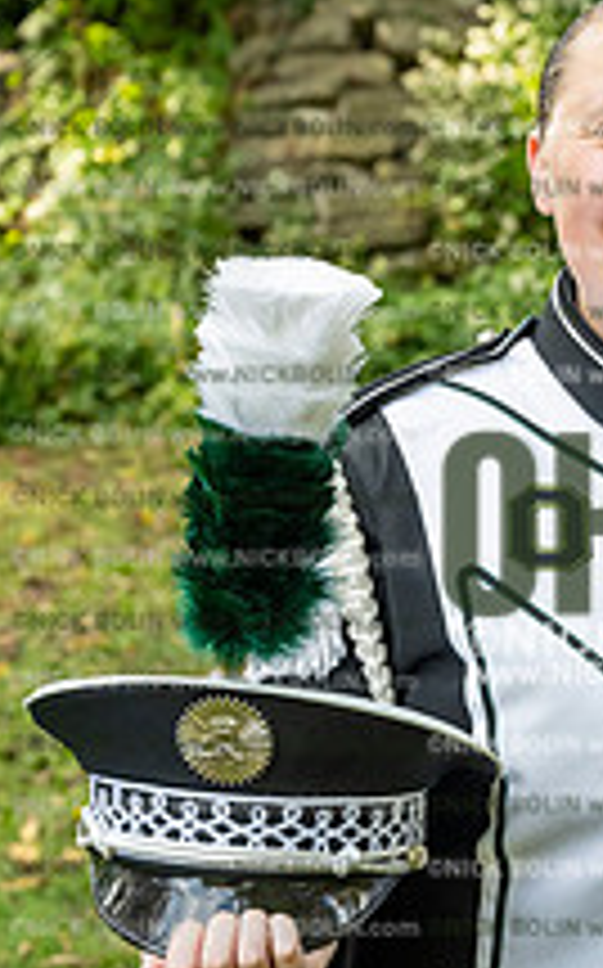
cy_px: 558
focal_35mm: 124
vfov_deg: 16.8
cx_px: 630
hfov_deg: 10.4
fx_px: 3267
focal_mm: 58
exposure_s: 1/640
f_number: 5.6
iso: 1000
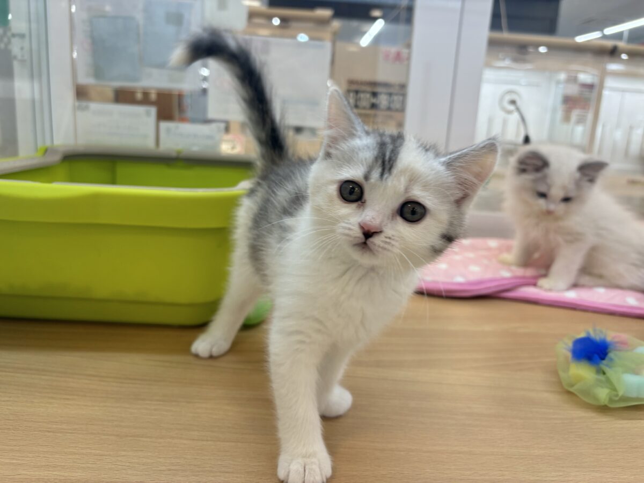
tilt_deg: -13.0
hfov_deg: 67.3
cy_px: 242
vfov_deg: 53.1
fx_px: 484
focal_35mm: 26
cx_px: 322
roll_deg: -3.5
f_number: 1.6
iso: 64
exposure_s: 1/100
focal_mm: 5.96
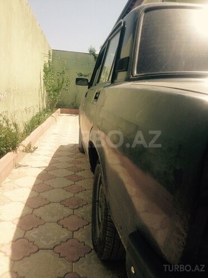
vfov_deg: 55.4
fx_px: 264
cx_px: 104
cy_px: 139
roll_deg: -5.2
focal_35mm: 33
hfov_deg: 42.9
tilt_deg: -7.7
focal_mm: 4.12
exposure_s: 1/1506
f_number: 2.4
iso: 50
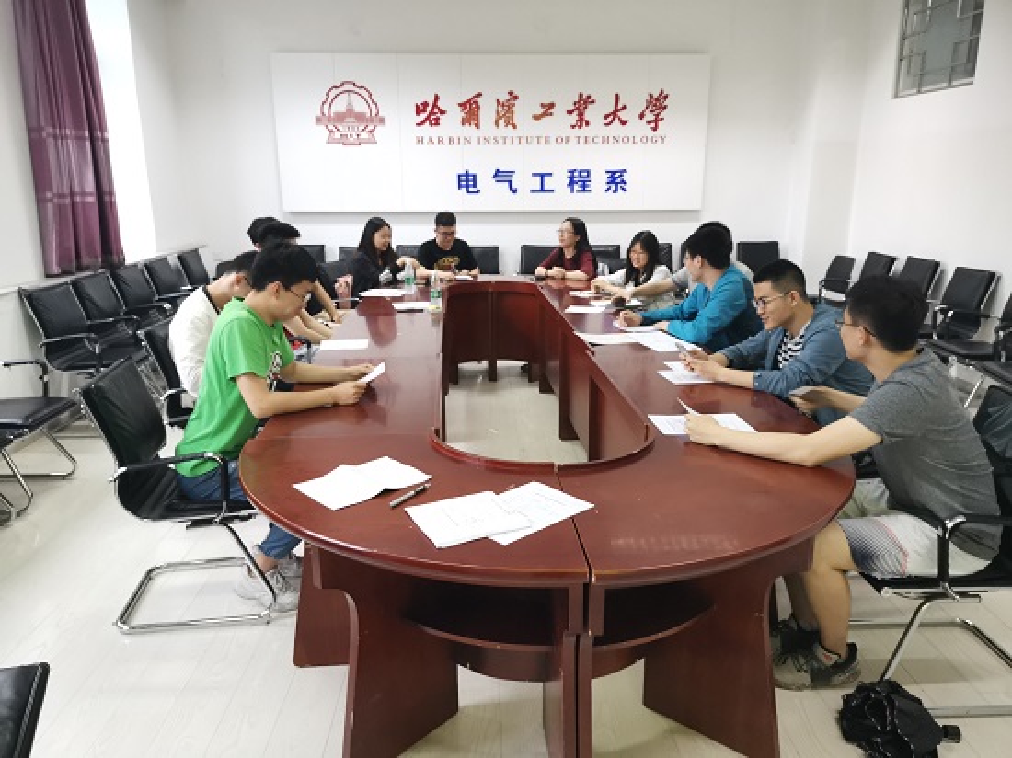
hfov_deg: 65.3
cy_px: 379
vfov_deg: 51.3
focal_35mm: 27
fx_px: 789
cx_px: 506
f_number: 1.8
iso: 500
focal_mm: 5.58
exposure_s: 1/33.3
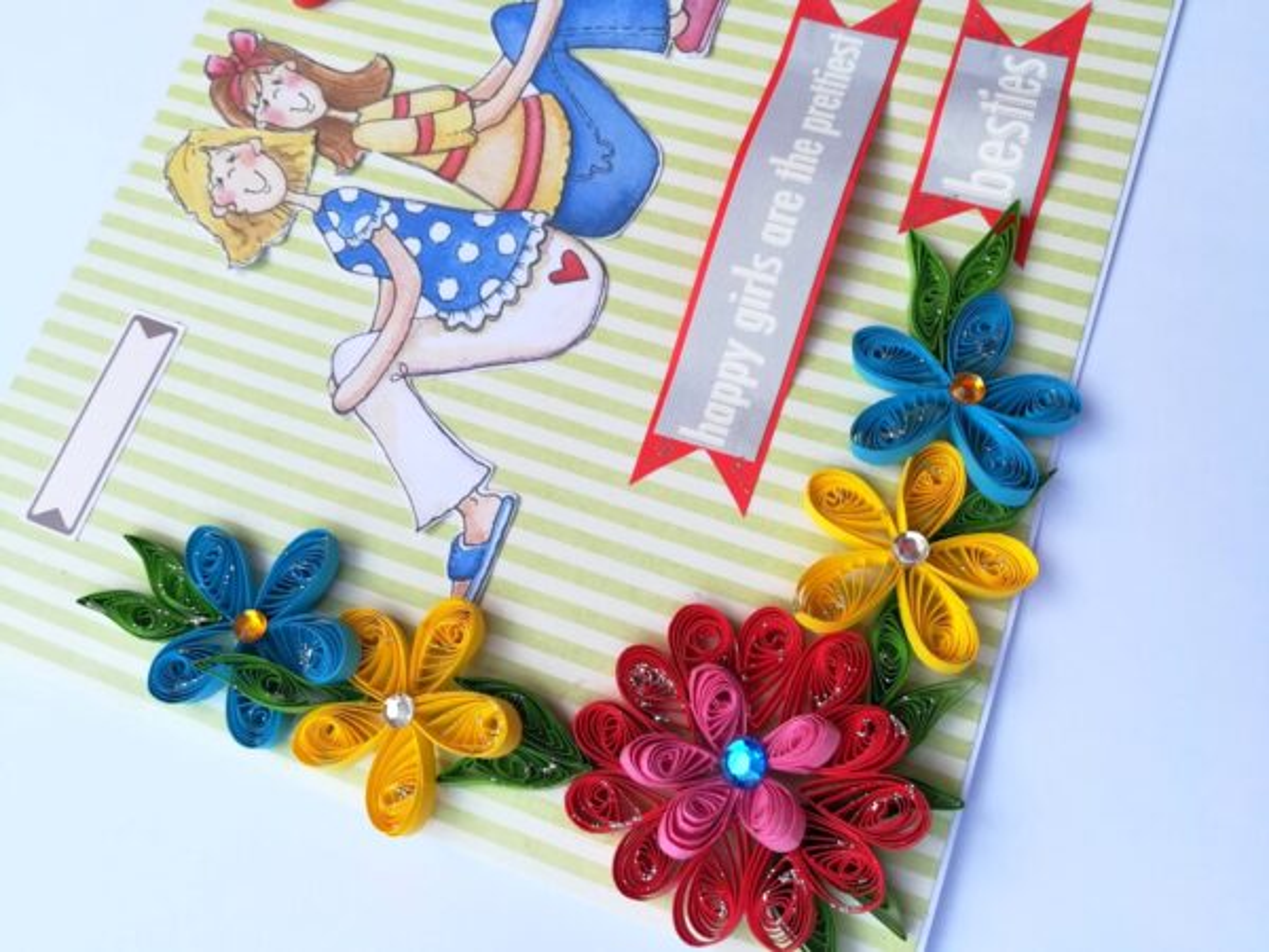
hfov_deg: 67.3
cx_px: 634
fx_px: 953
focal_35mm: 26
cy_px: 476
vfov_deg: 53.1
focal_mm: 3.83
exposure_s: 1/50
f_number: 2.2
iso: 50
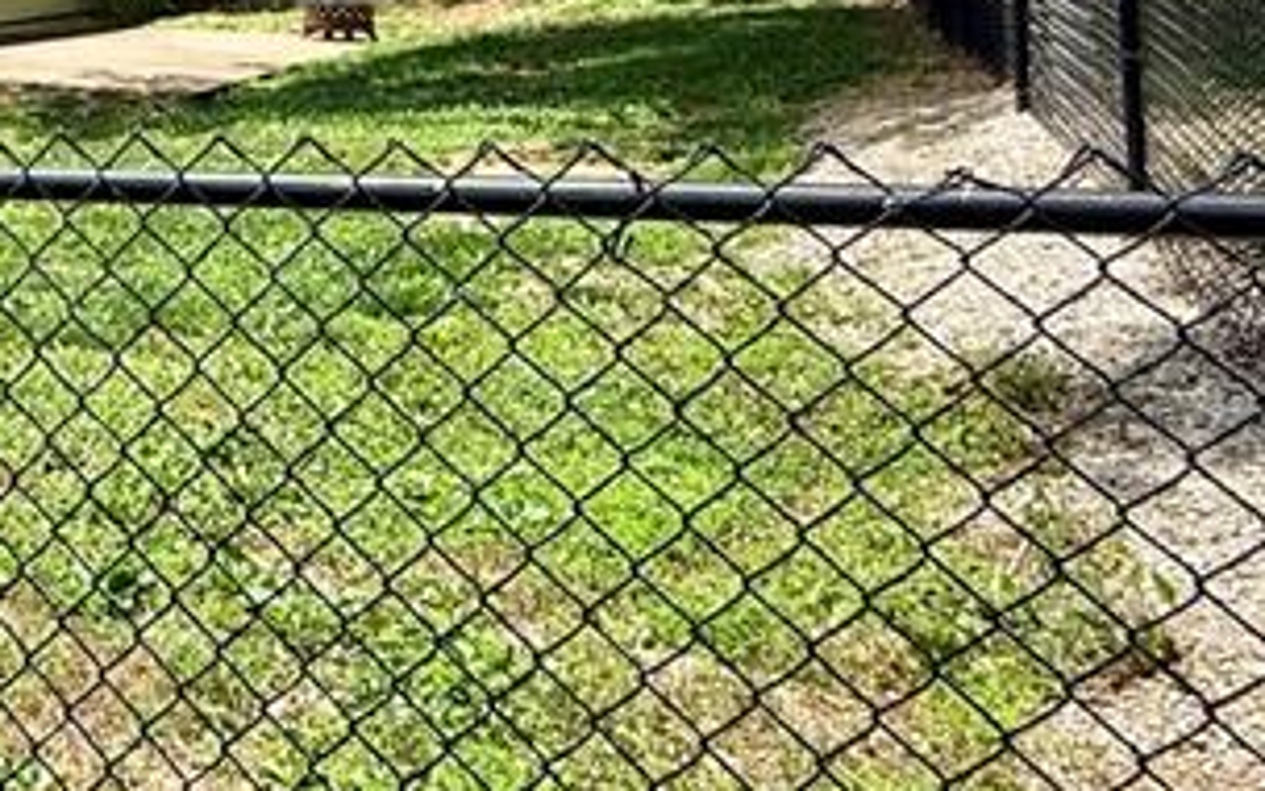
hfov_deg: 31.2
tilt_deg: +1.4
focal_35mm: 50
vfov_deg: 23.8
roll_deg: +0.0
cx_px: -383
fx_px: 1724
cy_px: -125
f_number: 2.2
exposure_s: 1/1399
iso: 50
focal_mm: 2.22
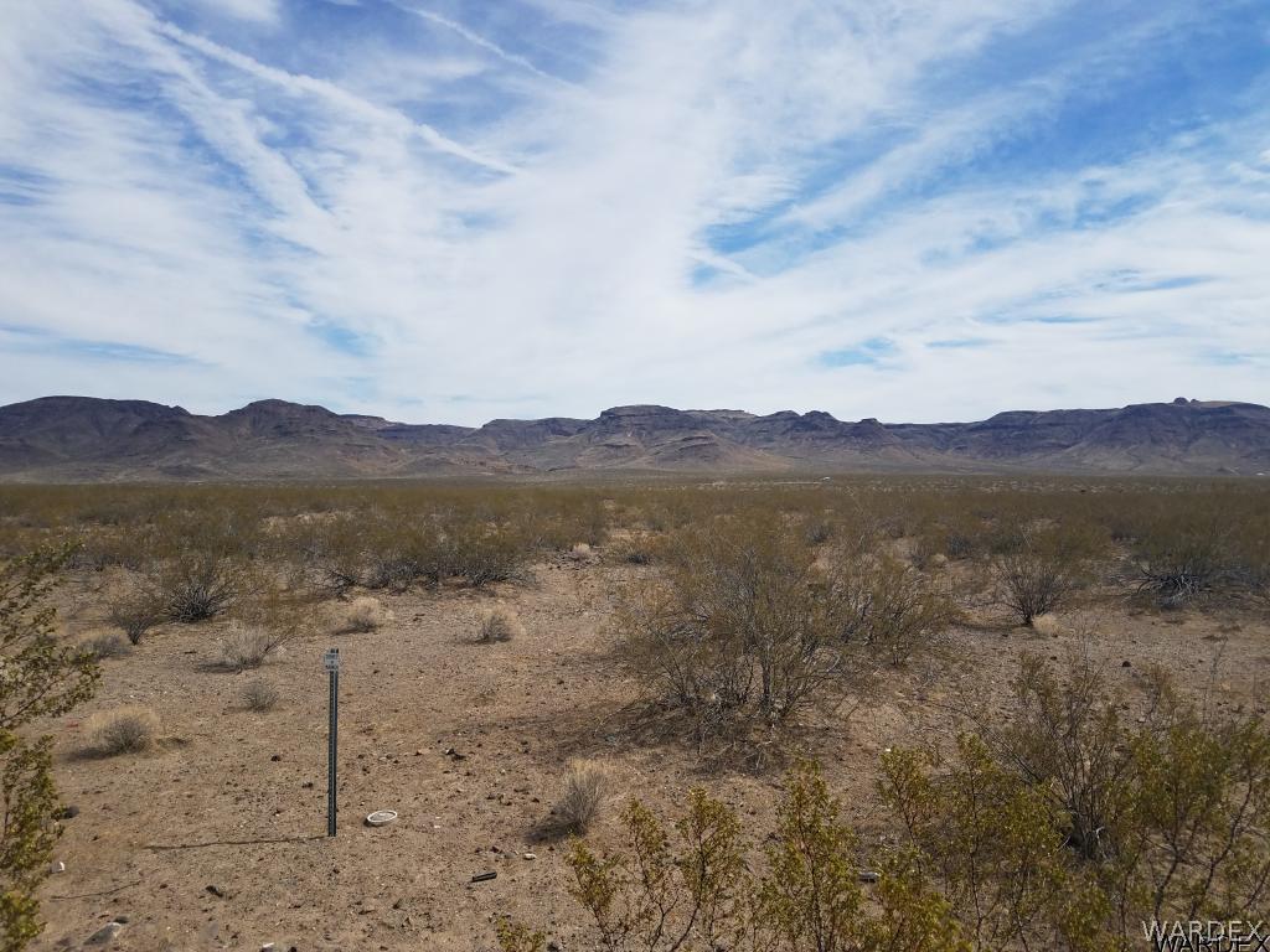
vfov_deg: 53.1
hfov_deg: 67.3
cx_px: 635
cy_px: 476
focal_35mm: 26
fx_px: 954
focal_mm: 4.2
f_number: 1.7
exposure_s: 1/3632
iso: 40
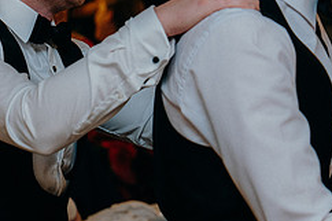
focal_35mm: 168
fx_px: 1548
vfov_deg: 8.2
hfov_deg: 12.1
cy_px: 134
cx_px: 25
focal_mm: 70
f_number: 3.5
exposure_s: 1/160
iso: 2500
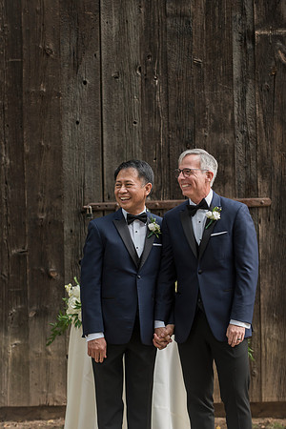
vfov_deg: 15.8
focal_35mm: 130
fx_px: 1549
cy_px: 214
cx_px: 143
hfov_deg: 10.5
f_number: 3.2
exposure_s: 1/250
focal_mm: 130
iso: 800
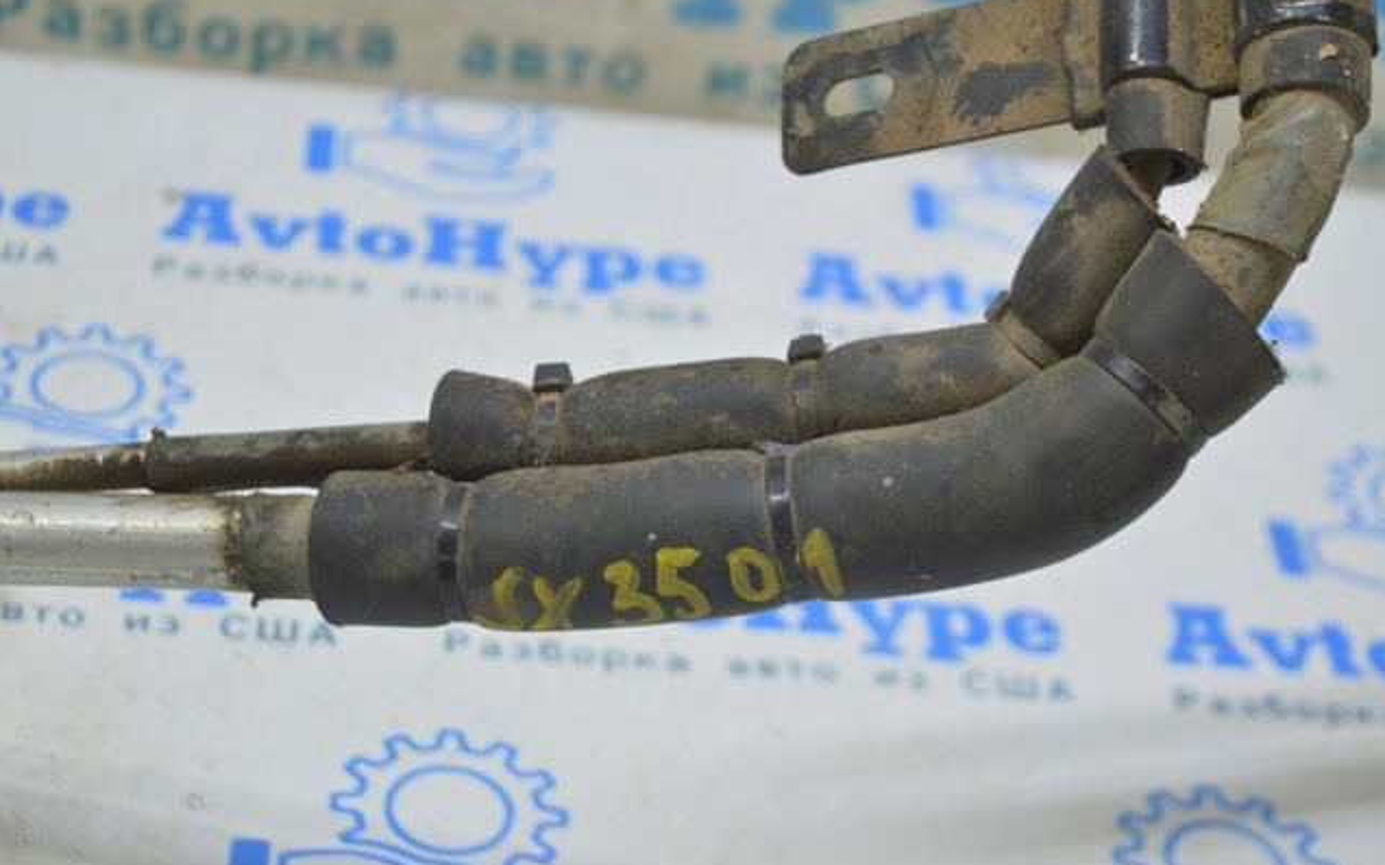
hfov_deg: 24.5
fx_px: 3189
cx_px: 695
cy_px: 437
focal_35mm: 85
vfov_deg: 15.4
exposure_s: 1/20
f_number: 5.6
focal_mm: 55
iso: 400
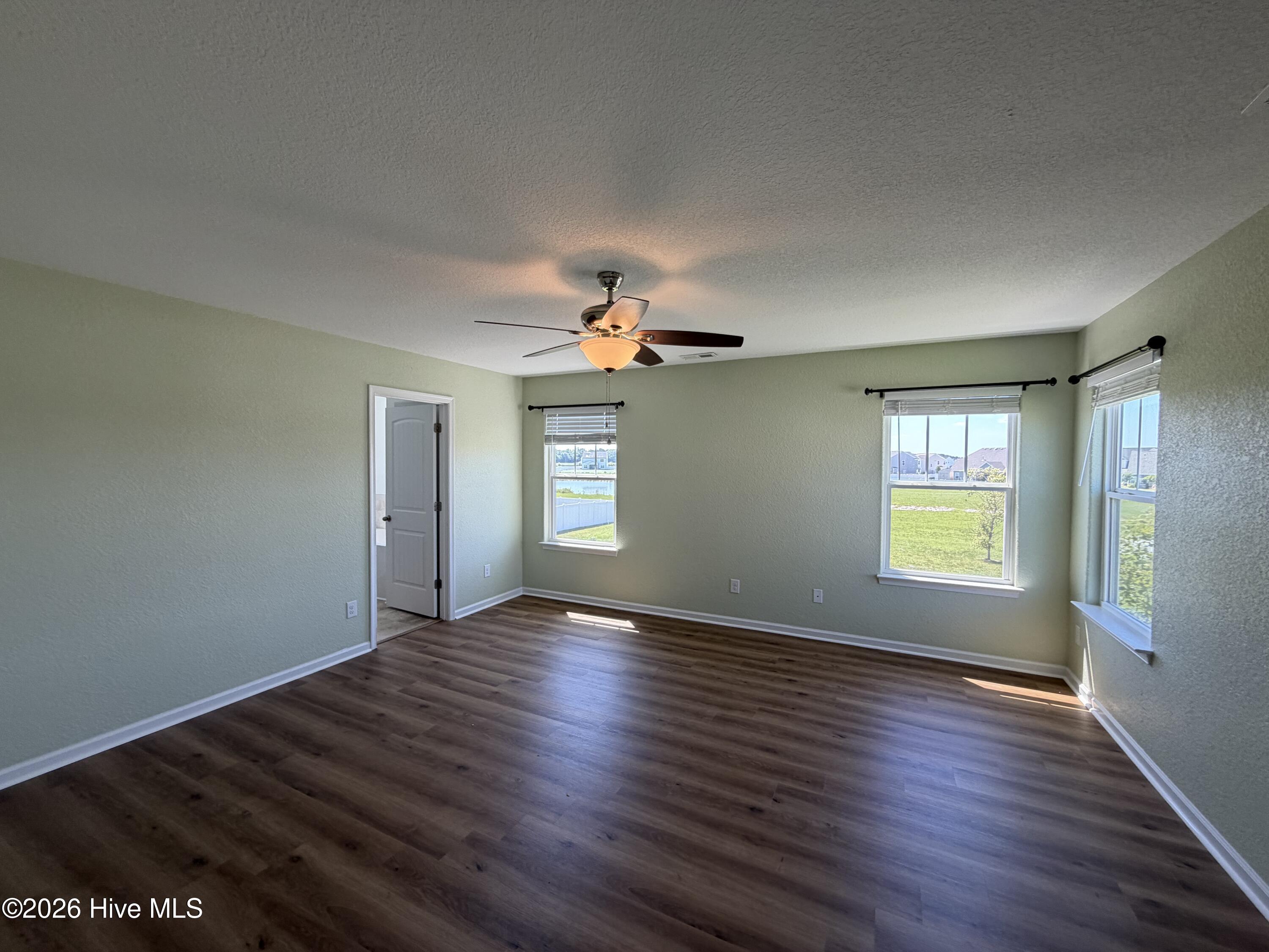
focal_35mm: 14
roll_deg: +0.0
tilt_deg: +2.2
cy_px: 476
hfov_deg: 102.1
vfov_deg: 85.7
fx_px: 513
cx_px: 634
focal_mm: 2.22
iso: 80
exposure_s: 1/121
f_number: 2.2
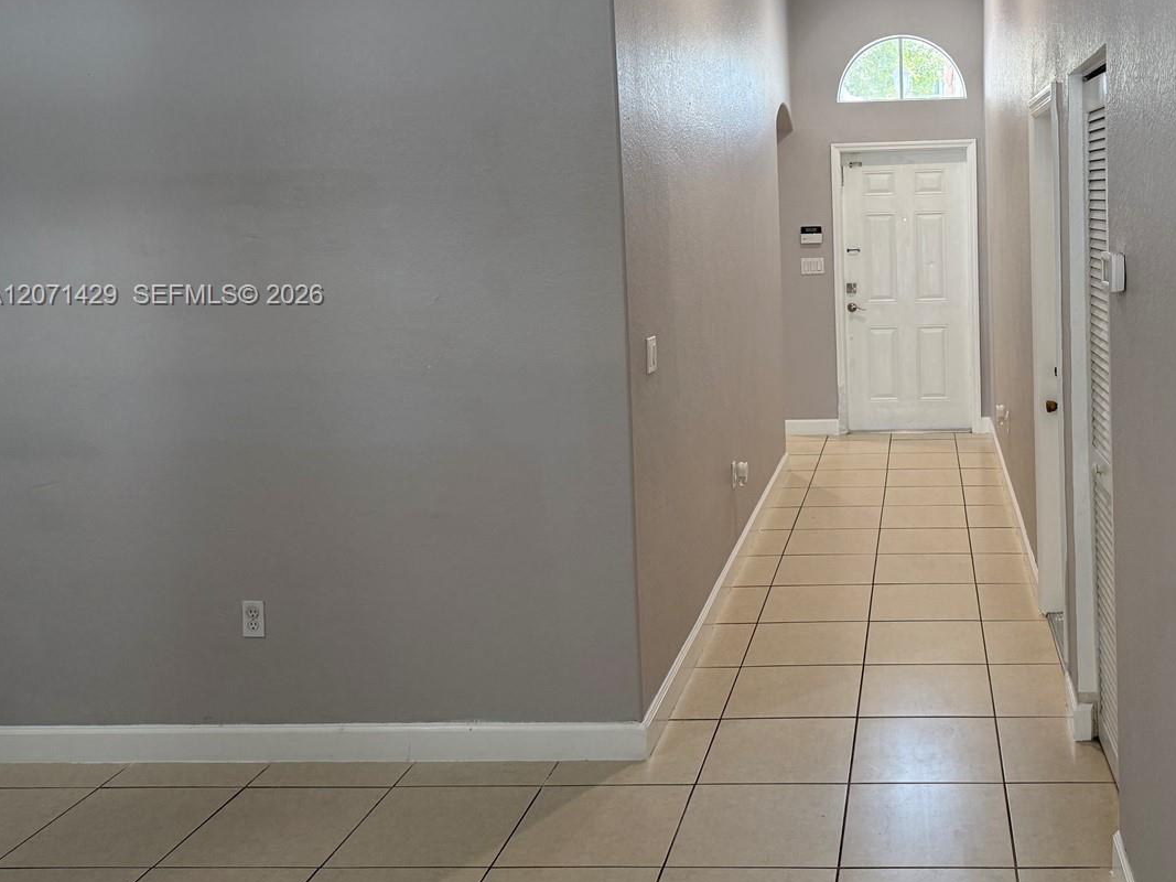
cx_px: 862
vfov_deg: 39.2
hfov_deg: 49.6
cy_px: 297
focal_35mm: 36
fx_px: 1223
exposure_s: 1/129
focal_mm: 6.76
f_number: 1.78
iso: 160
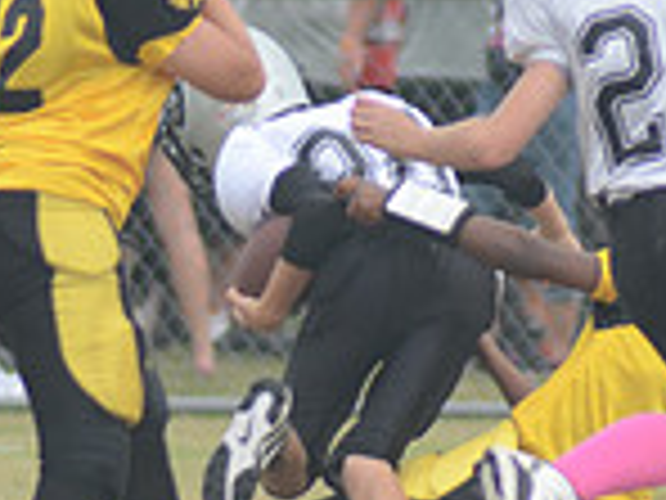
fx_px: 35690
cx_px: 234
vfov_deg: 0.8
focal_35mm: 1855
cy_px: 243
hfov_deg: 1.1
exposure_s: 1/640
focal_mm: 330
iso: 400
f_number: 5.6
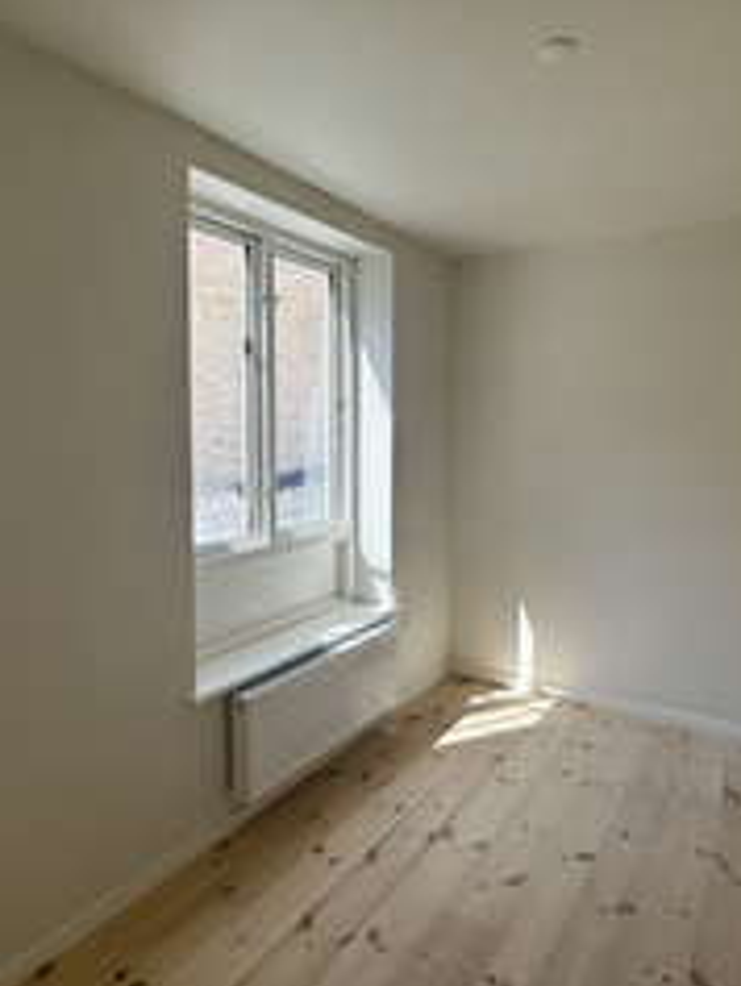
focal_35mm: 22
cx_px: 439
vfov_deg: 76.3
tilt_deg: -2.8
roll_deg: -0.4
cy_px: 470
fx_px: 627
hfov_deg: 60.7
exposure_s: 1/411
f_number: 2.2
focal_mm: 2.22
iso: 64
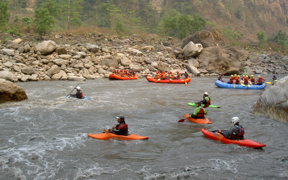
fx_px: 330
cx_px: 144
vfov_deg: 30.5
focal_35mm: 42
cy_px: 75
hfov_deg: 47.2
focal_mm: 8
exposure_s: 1/160
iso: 50
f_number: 4.7
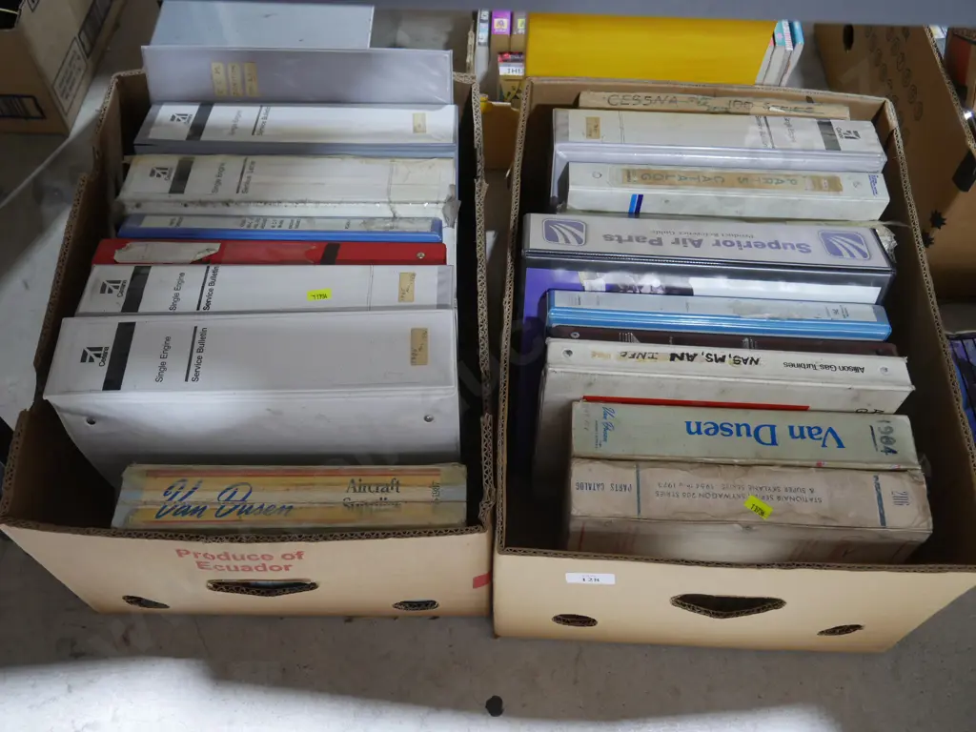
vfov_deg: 44.2
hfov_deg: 56.8
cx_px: 488
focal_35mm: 32
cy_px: 366
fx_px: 902
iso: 1250
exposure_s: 1/60
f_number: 3.6
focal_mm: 16
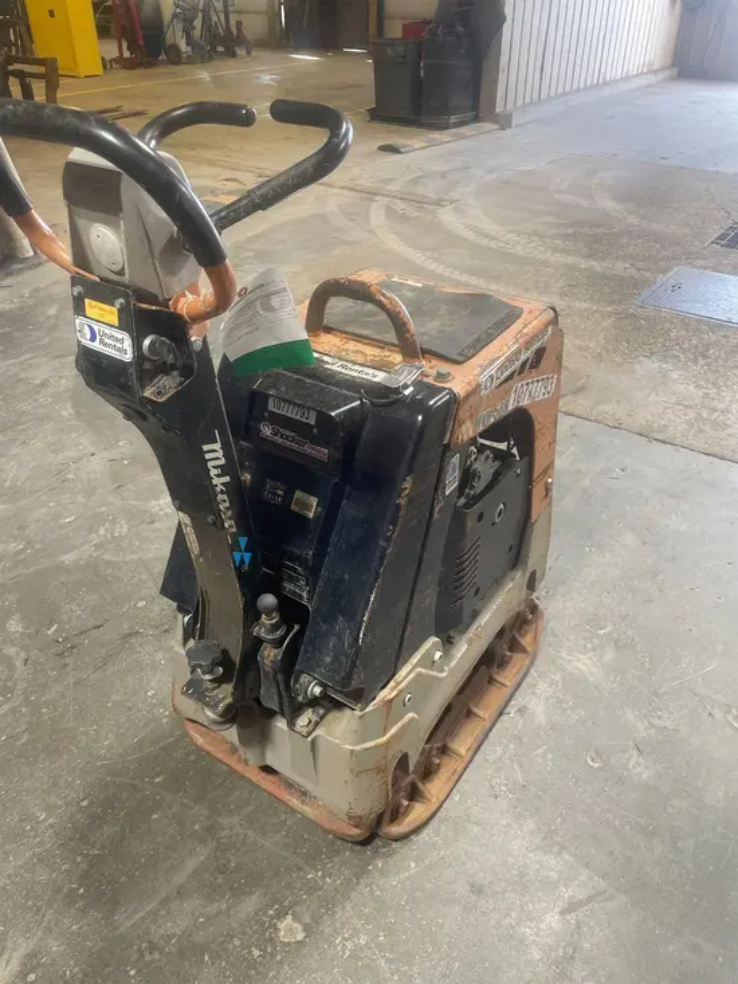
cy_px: 492
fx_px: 739
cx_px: 369
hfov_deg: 53.1
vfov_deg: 67.3
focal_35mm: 26
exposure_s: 1/73
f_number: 1.6
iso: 125
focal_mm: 4.2
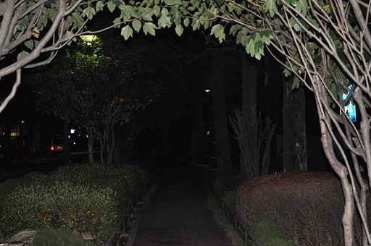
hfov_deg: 27.0
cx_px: 186
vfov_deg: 18.1
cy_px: 123
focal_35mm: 75
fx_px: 772
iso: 800
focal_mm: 50
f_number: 4.5
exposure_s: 1/60
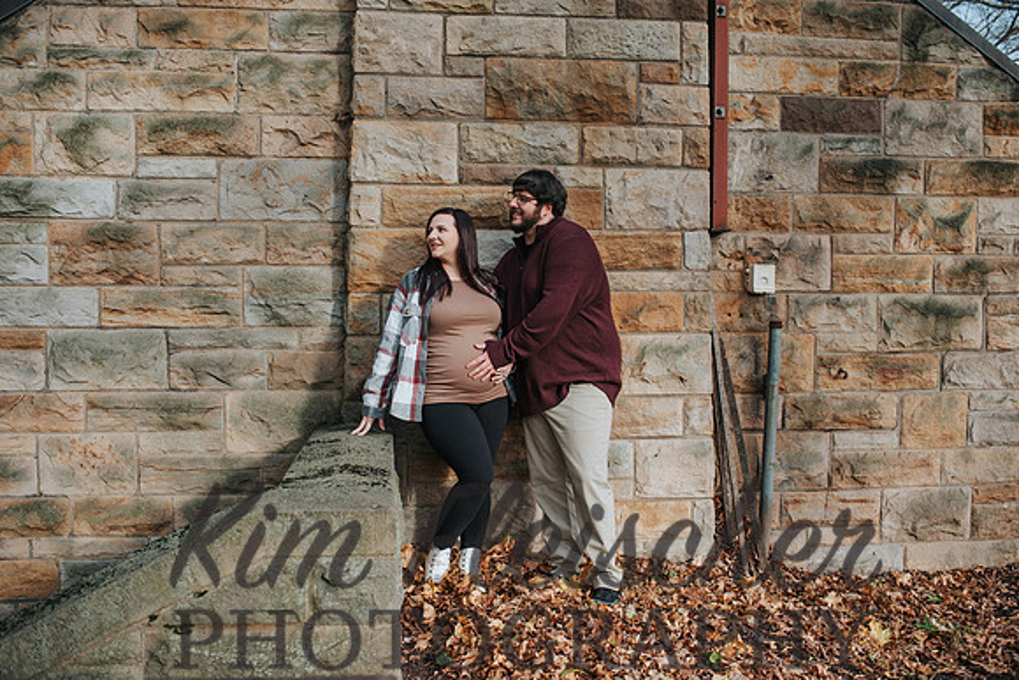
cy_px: 340
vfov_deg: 37.2
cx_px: 510
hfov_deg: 53.5
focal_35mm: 36
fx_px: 1010
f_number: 2.8
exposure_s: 1/500
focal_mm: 35
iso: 200
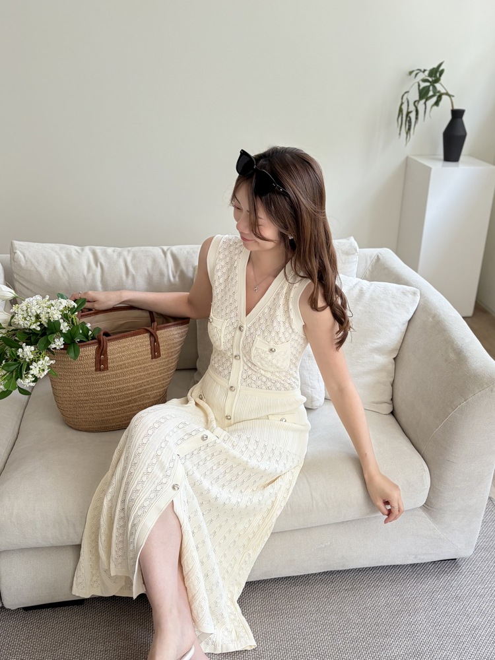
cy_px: 330
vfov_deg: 67.3
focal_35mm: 26
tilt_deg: -26.4
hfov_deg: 53.1
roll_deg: -3.0
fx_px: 496
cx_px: 248
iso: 100
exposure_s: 1/122
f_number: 1.6
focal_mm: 5.96
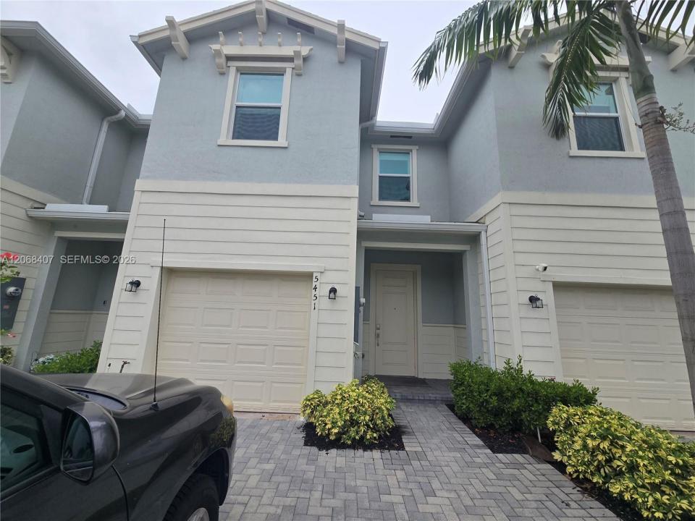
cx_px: 348
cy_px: 260
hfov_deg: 106.2
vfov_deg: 89.9
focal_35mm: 13
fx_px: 261
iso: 50
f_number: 2.2
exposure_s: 1/1794
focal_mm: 2.2
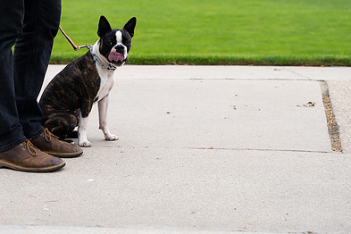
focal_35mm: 87
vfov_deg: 15.7
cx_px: 141
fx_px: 848
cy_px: 84
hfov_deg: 23.3
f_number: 4
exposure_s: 1/500
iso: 640
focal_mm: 59
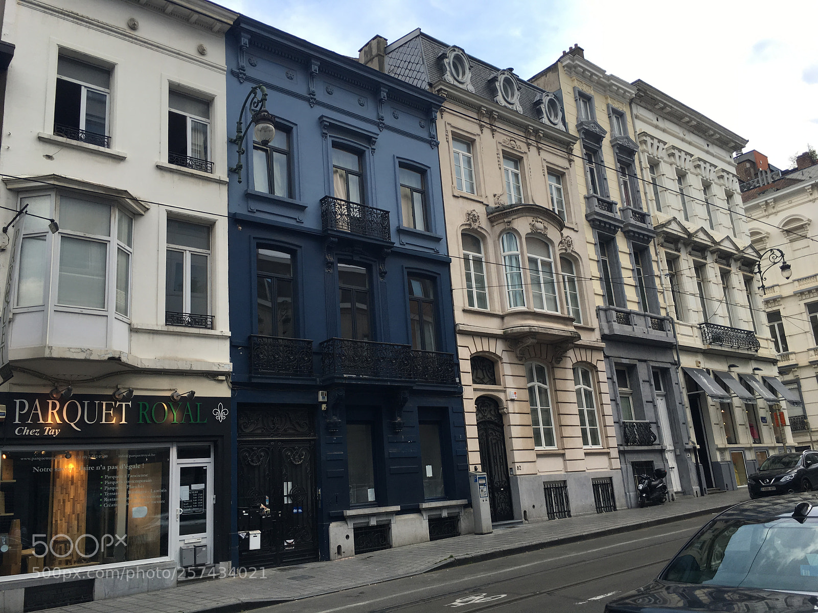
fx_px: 685
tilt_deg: +15.1
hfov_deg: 61.7
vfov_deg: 48.2
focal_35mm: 29
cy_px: 306
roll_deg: +4.8
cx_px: 409
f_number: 2.2
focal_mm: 4.15
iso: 25
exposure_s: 1/375
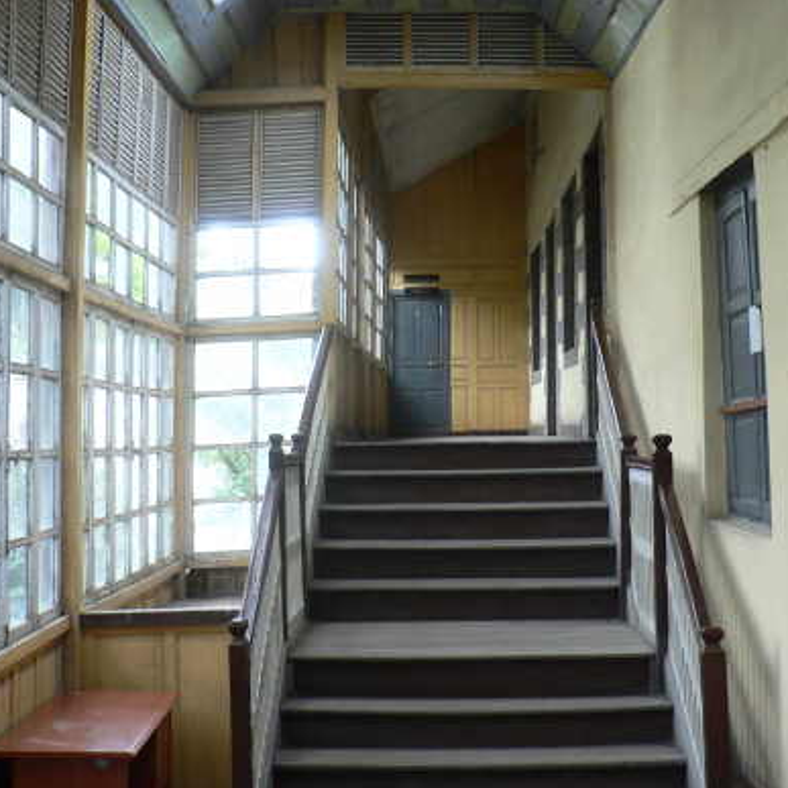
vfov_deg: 35.2
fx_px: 1236
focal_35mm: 48
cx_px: 446
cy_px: 314
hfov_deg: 35.3
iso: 150
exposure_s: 1/30
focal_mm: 6
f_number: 2.8
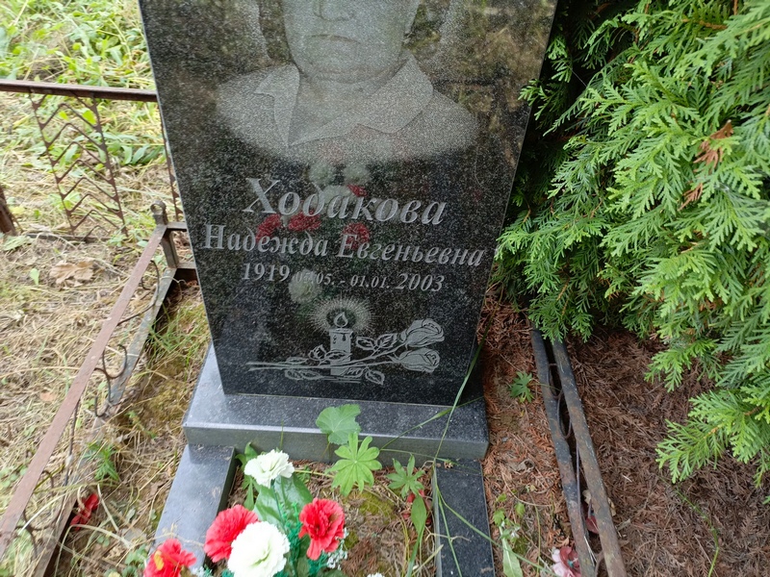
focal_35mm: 25
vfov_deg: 54.9
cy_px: 288
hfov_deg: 69.4
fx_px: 556
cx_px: 385
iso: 177
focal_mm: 4.76
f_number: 1.69
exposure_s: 1/100
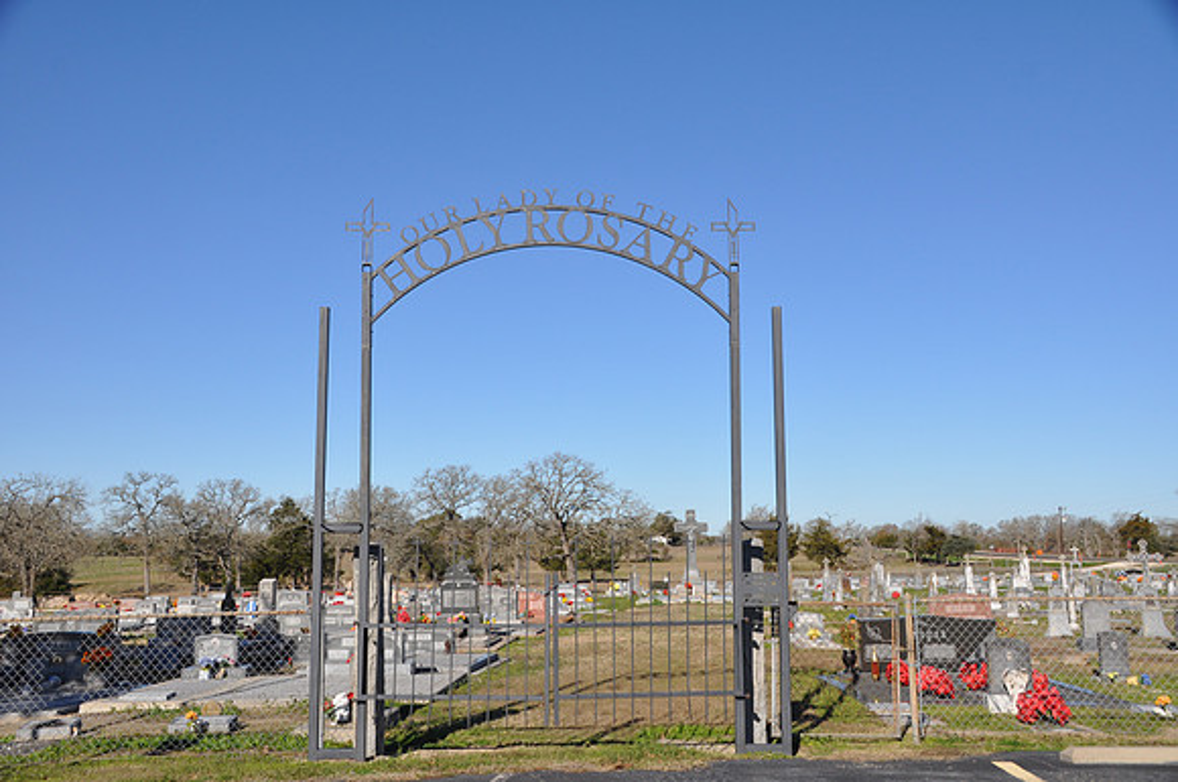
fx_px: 1274
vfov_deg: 34.1
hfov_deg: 49.6
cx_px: 589
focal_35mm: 39
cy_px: 391
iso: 200
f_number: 10
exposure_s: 1/400
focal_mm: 26
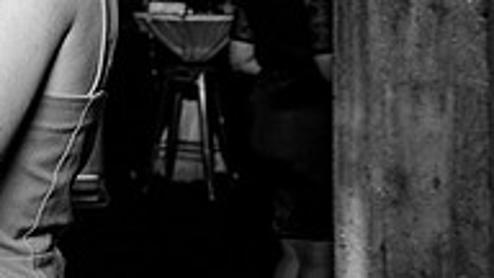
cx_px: -178
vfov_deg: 11.4
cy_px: -37
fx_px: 1375
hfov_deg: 18.7
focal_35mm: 105
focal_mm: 32
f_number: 5.6
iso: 2000
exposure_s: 1/200
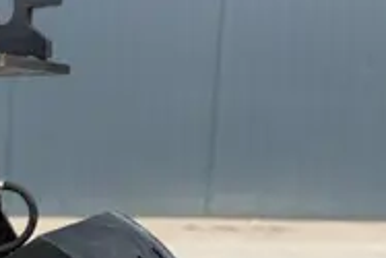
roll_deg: -0.1
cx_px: -91
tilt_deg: -9.6
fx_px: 687
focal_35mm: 64
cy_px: 264
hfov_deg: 27.2
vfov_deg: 20.5
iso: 80
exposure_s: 1/943
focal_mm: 6.76
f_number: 1.78
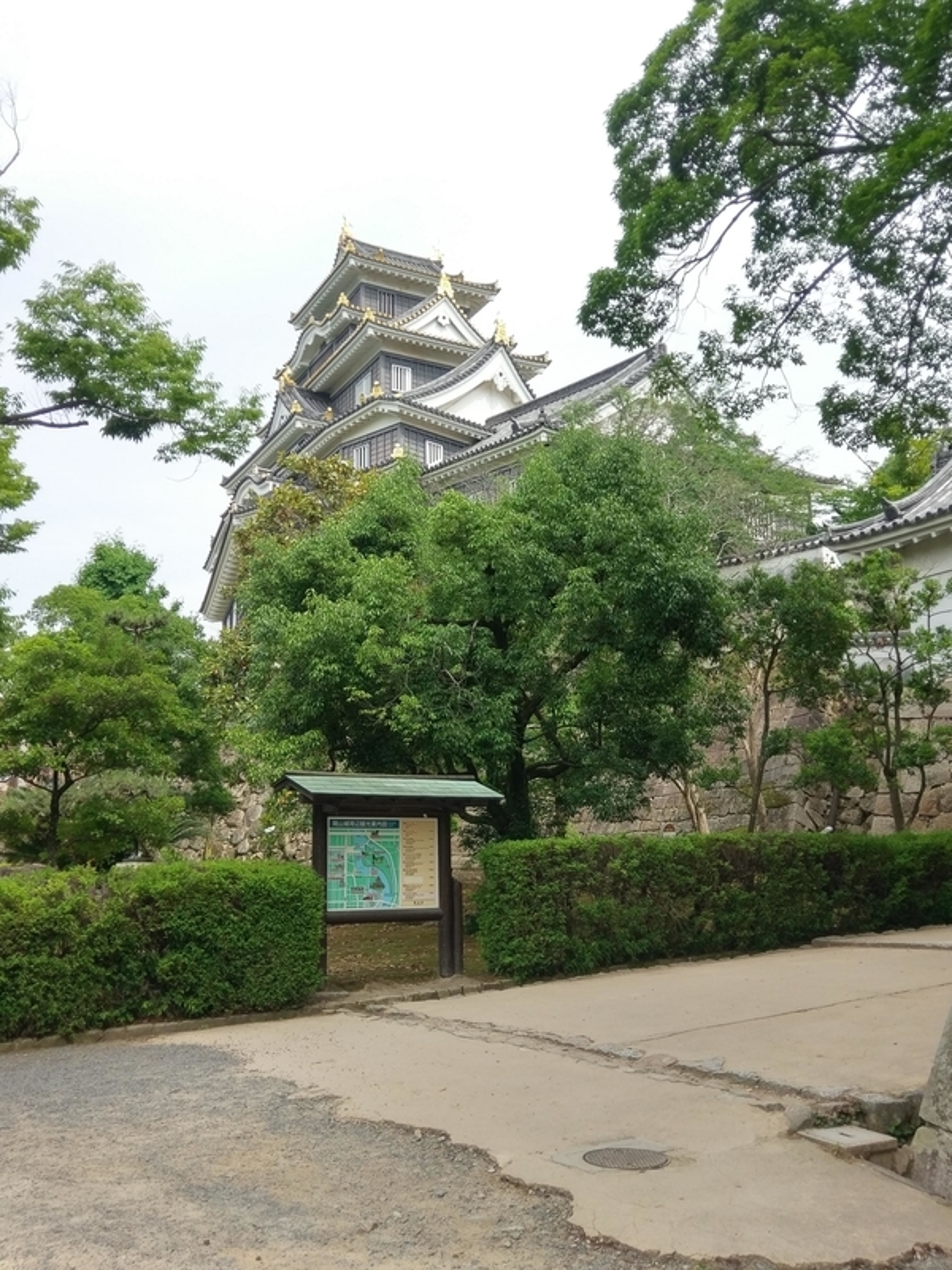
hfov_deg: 53.1
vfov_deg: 67.3
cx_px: 476
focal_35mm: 26
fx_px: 953
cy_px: 635
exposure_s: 1/850
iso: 100
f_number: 1.8
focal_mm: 4.58
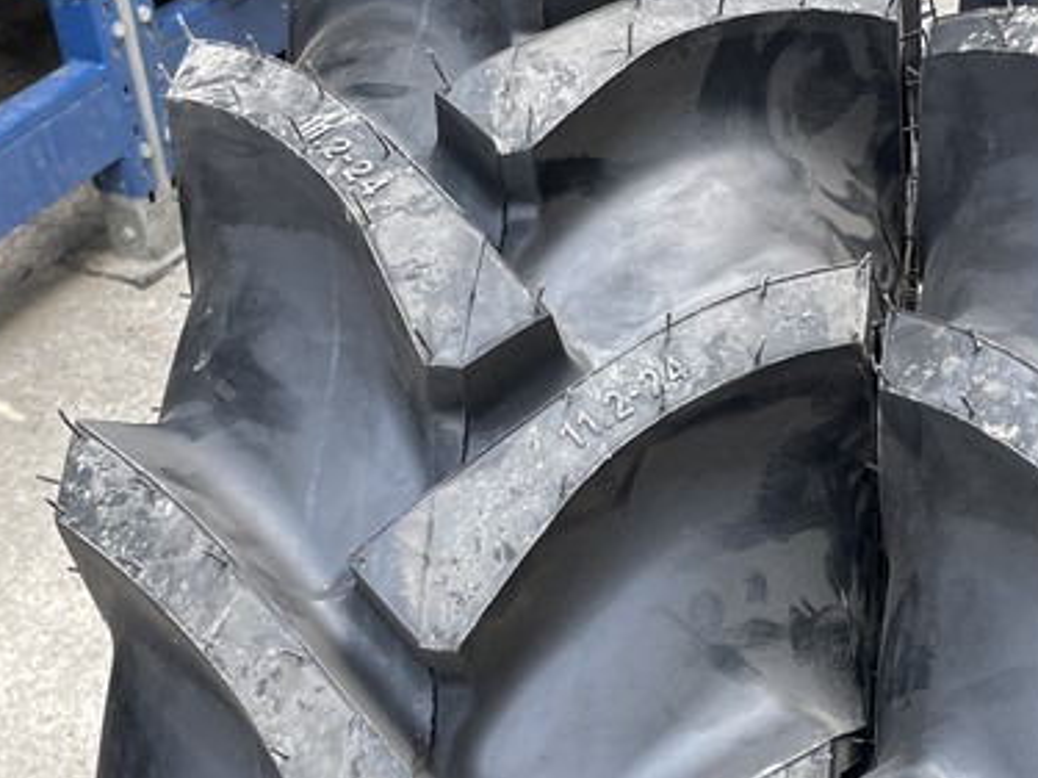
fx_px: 2128
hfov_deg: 26.6
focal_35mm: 71
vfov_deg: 19.9
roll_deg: -1.2
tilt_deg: -42.4
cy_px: 822
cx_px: 900
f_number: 1.6
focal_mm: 4.2
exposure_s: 1/121
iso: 32
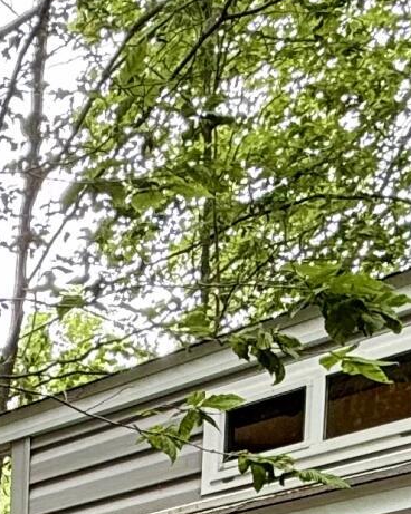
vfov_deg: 16.4
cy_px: 1030
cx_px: -285
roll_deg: -1.2
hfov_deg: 15.3
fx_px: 1355
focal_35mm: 89
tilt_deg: -6.1
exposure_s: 1/99
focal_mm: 2.22
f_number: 2.2
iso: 64
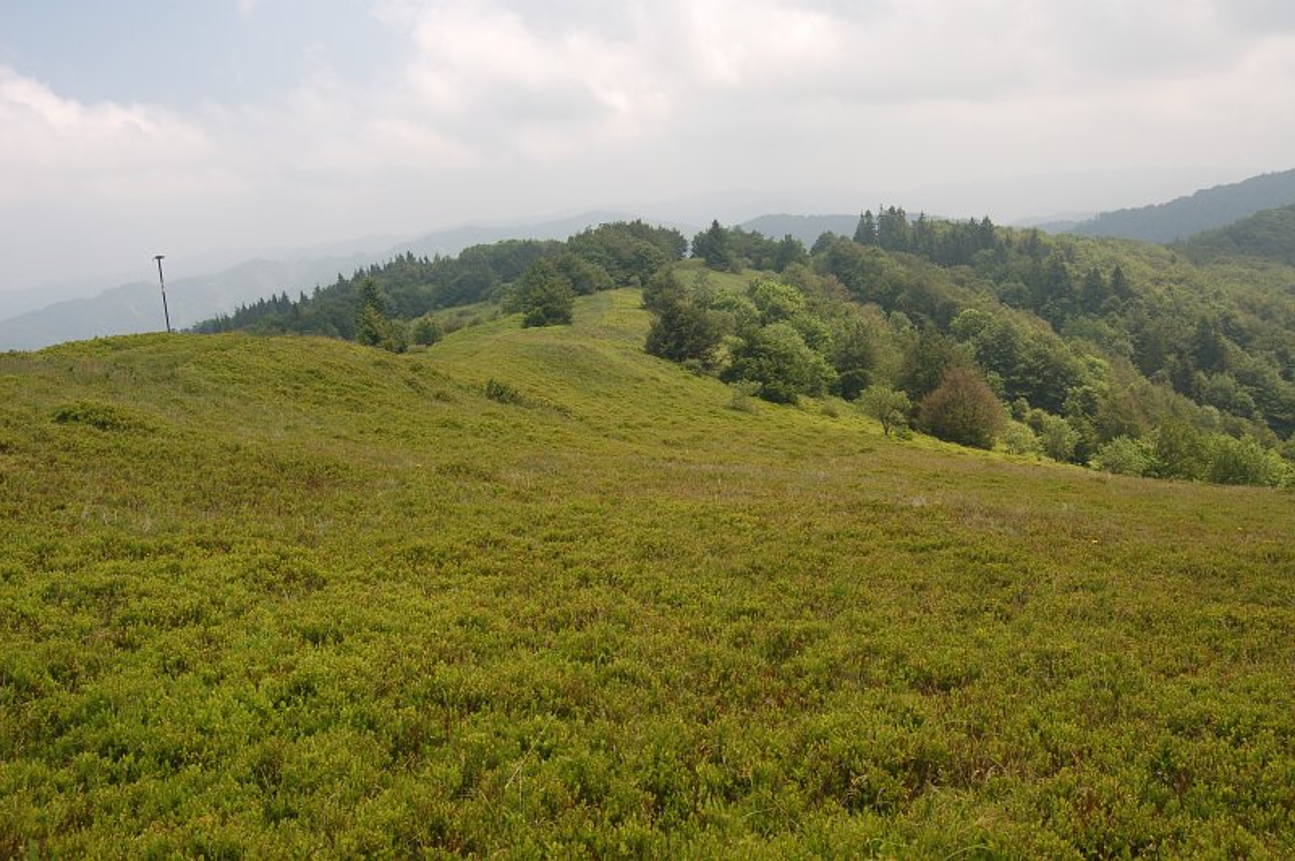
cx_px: 648
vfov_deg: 38.3
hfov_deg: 55.1
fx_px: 1240
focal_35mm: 34
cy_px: 430
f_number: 8
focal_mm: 23
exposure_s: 1/80
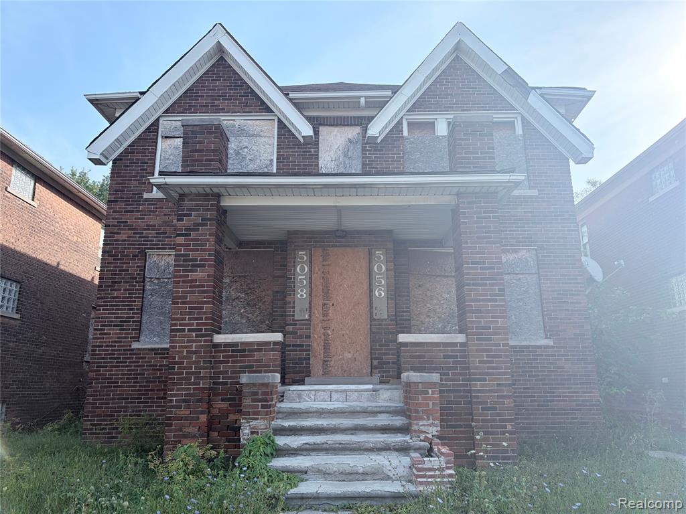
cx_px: 343
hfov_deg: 67.3
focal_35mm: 26
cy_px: 257
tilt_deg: +14.4
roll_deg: +0.4
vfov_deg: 53.1
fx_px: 515
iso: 64
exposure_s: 1/1848
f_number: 1.6
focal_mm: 5.96
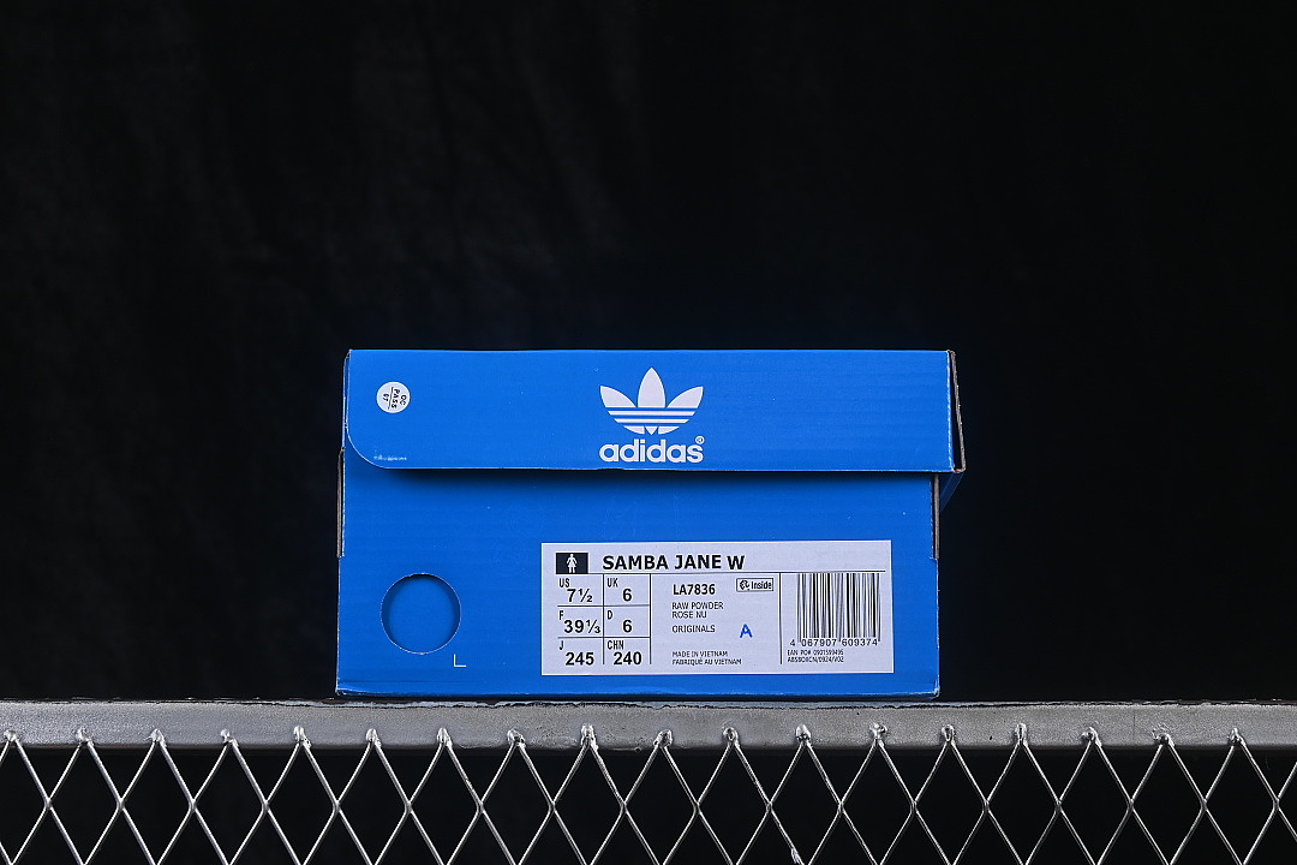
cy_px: 432
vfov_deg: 18.2
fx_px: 2702
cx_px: 648
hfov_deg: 27.0
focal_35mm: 75
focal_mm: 50
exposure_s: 1/80
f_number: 8
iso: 160
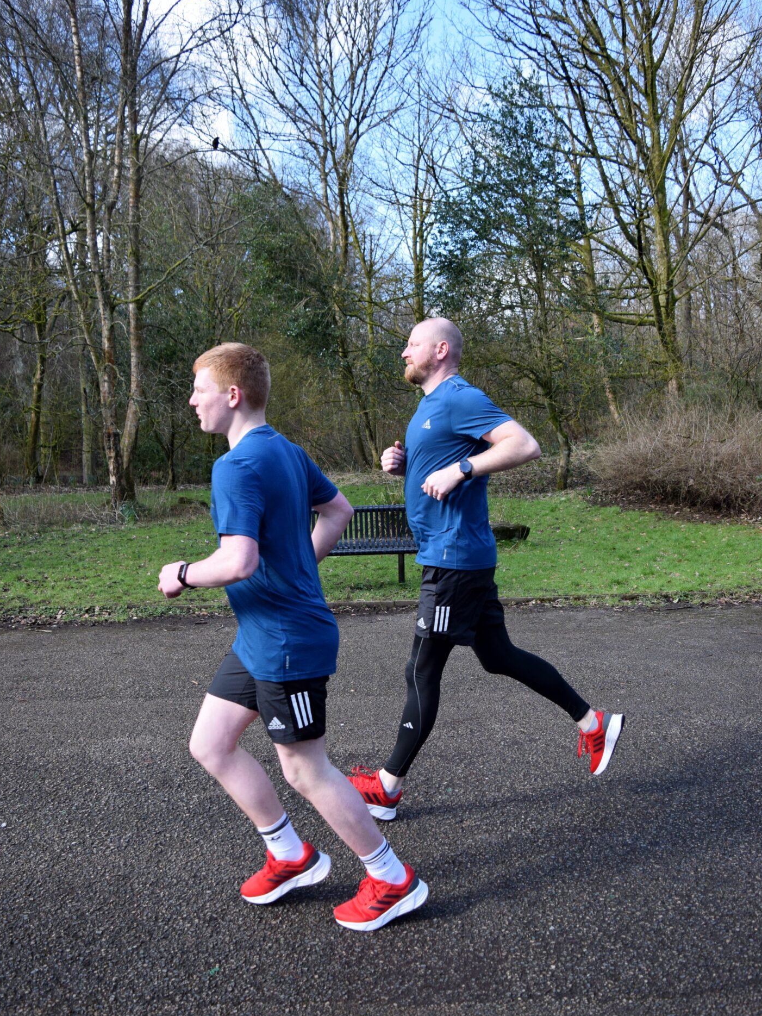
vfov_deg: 60.0
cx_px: 384
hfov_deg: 46.8
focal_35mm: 30
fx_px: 880
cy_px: 513
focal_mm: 18
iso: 500
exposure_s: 1/1000
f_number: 4
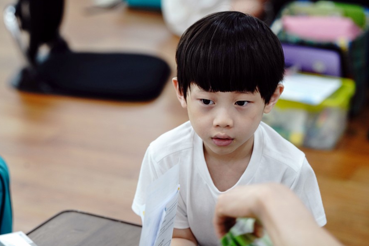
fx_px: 1353
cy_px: 124
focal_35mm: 132
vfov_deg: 10.4
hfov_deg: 15.5
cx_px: 183
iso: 2000
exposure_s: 1/160
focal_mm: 131
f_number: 4.5
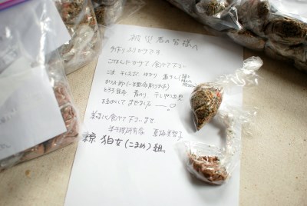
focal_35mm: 45
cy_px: 103
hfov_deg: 43.5
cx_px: 154
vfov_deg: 30.0
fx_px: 384
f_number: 2.5
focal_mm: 30
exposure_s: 1/100
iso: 125
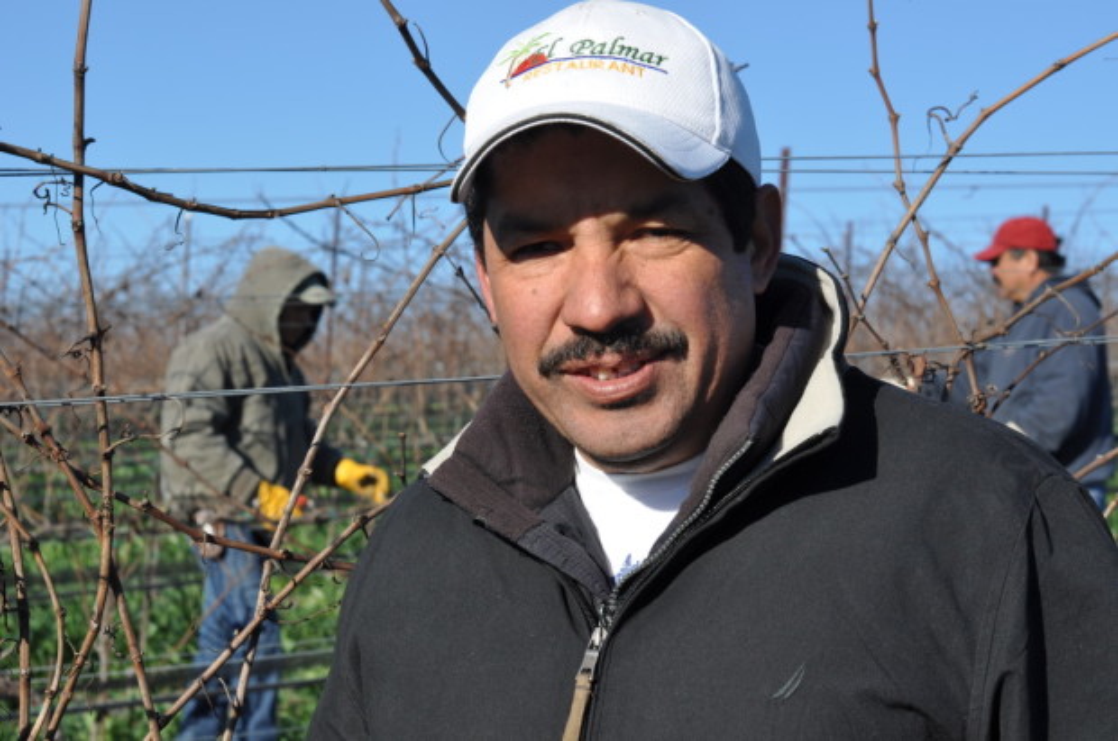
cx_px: 559
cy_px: 370
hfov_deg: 27.0
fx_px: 2325
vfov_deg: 18.1
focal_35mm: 75
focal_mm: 50
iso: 200
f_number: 9
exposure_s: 1/320
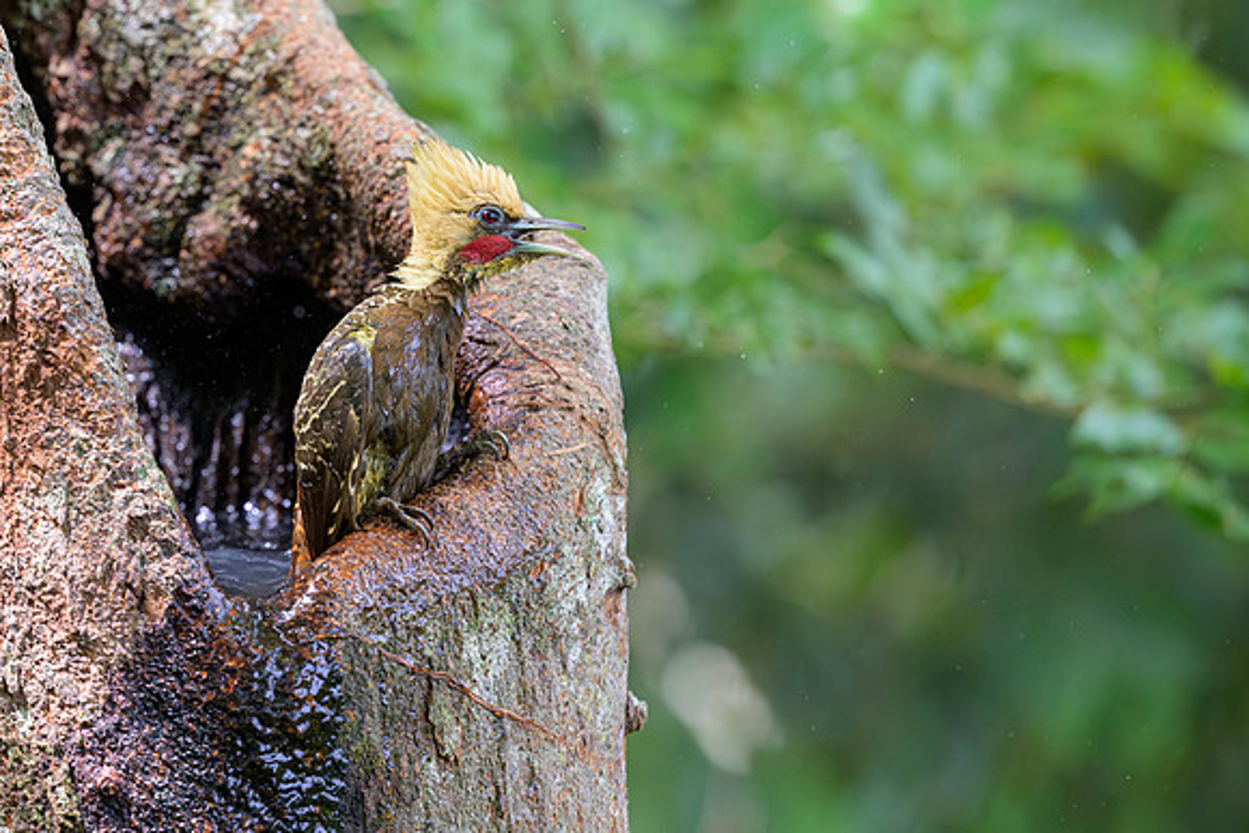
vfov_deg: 2.3
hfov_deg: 3.4
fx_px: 20928
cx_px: 631
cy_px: 242
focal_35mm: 603
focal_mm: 400
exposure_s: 1/2000
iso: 4500
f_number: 4
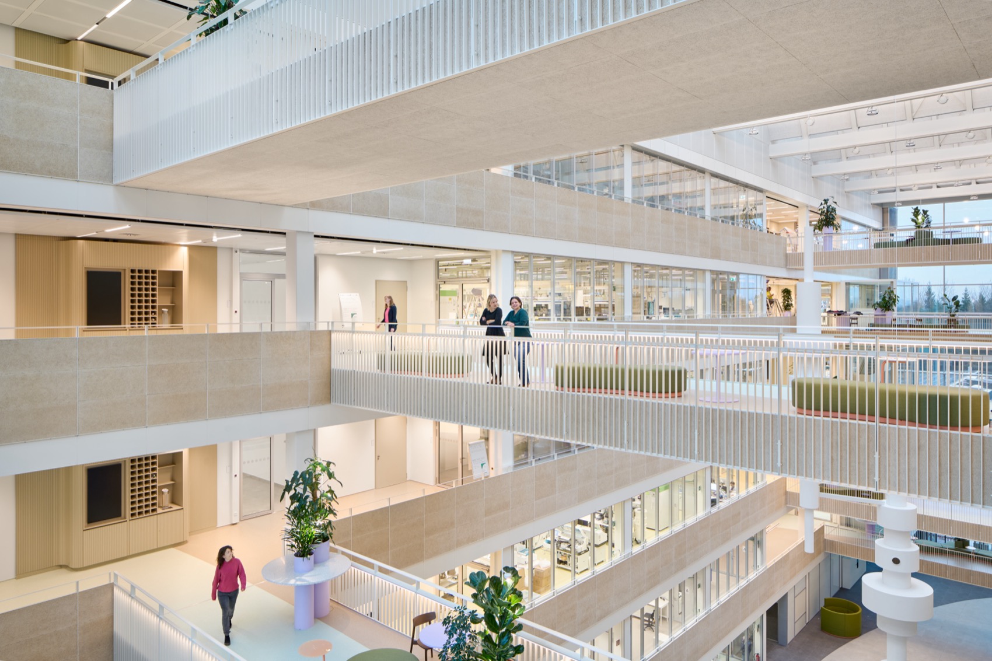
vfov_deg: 53.1
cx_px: 496
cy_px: 330
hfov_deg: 73.7
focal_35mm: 24
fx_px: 661
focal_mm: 24
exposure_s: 1/40
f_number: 4
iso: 2000
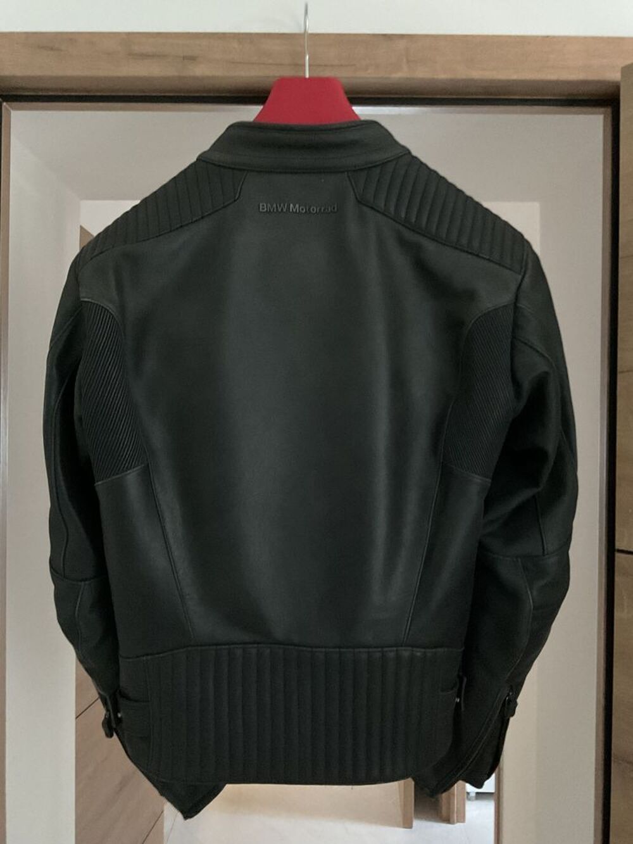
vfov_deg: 61.7
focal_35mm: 29
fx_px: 707
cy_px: 422
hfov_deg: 48.2
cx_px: 316
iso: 500
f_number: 1.8
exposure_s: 1/17
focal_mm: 3
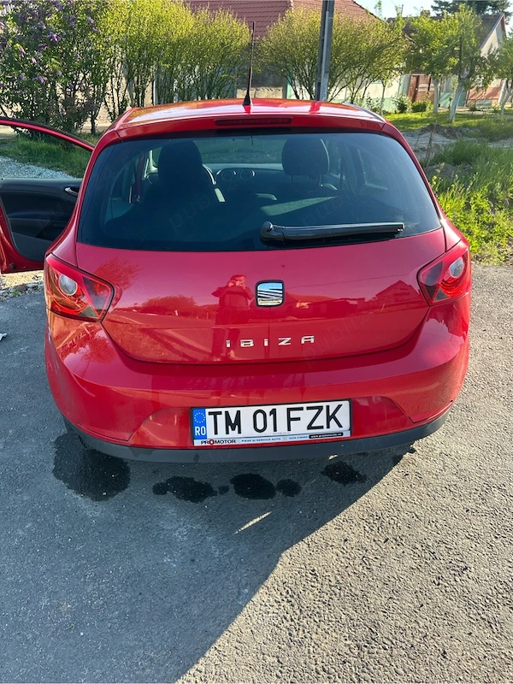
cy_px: 342
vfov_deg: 67.3
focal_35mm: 26
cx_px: 256
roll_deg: -2.0
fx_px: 514
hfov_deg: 53.1
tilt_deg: -27.6
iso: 50
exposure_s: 1/567
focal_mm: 5.7
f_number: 1.5
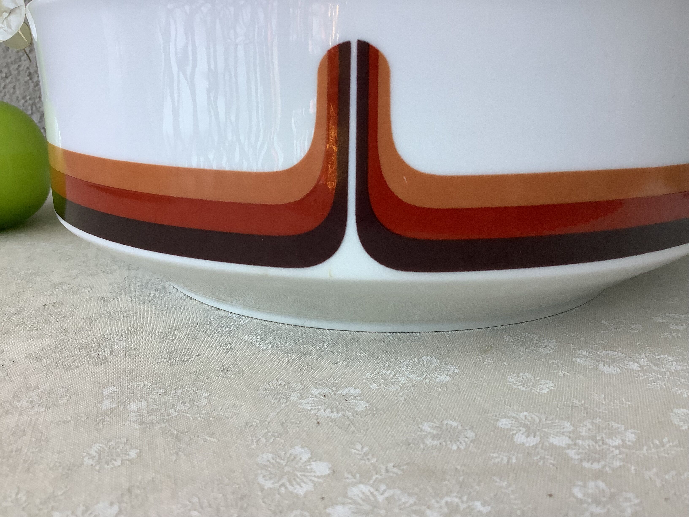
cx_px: 344
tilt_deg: -14.3
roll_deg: +0.1
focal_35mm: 31
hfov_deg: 58.4
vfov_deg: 45.4
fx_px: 617
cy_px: 258
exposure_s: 1/120
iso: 80
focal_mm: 3.3
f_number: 2.4
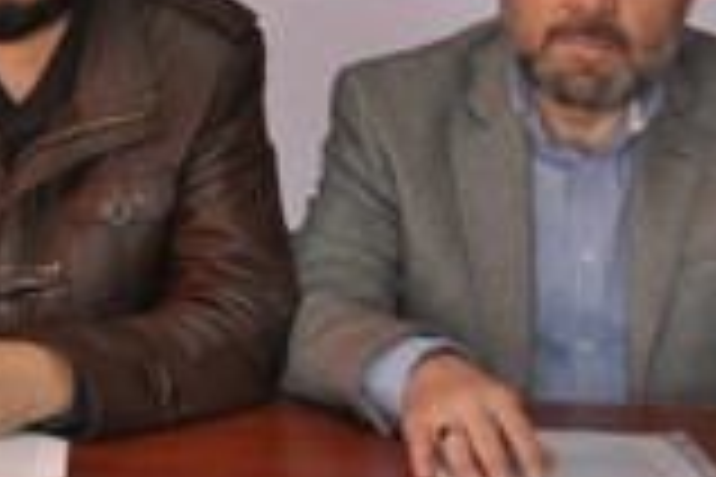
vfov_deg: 10.0
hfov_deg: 15.0
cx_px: 36
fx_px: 2685
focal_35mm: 135
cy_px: -76
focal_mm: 32
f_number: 4.8
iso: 800
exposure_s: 1/60
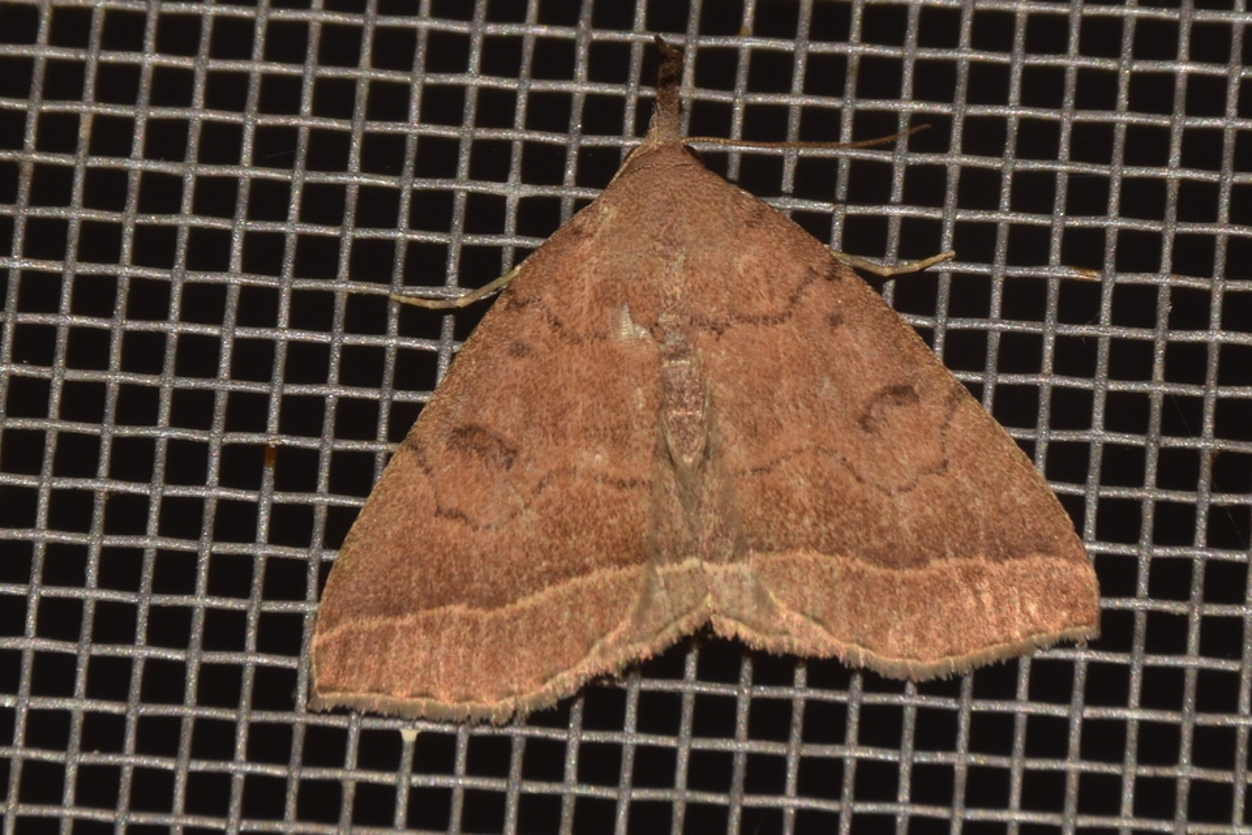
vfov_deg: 6.5
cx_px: 626
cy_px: 418
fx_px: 7303
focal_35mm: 210
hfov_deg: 9.8
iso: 125
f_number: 14
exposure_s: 1/160
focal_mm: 140
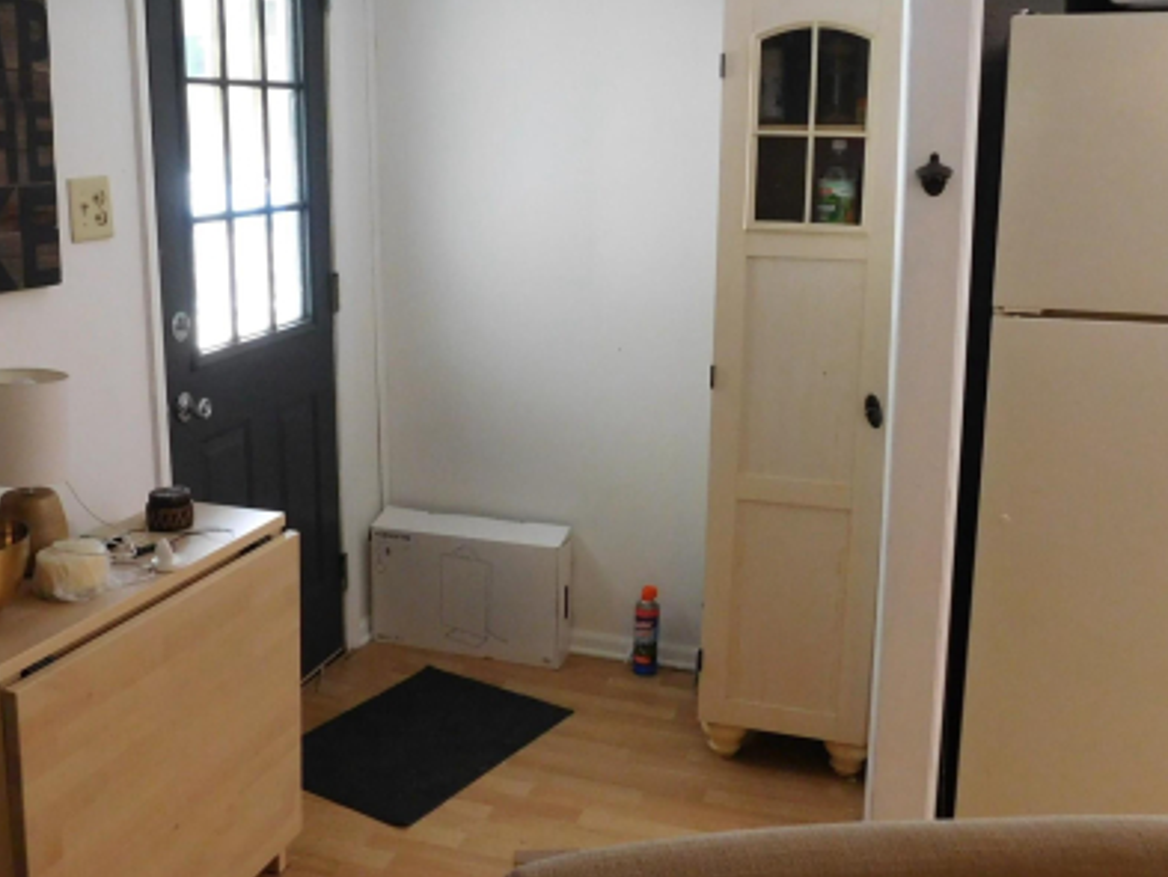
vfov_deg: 36.8
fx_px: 1316
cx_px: 471
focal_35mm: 39
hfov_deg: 47.6
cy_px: 381
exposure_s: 1/30
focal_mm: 4
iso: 360
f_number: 3
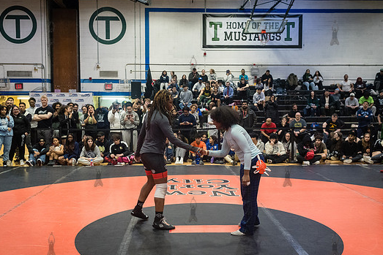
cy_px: 138
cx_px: 192
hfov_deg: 49.5
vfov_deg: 34.2
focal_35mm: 39
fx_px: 415
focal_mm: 35
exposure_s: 1/400
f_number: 4
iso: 6400
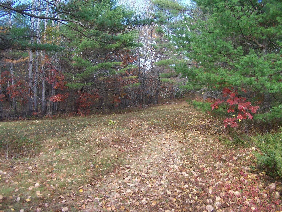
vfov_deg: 37.7
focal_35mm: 38
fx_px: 310
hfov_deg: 49.0
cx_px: 141
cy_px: 106
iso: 80
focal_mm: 6.3
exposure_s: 1/200
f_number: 2.8
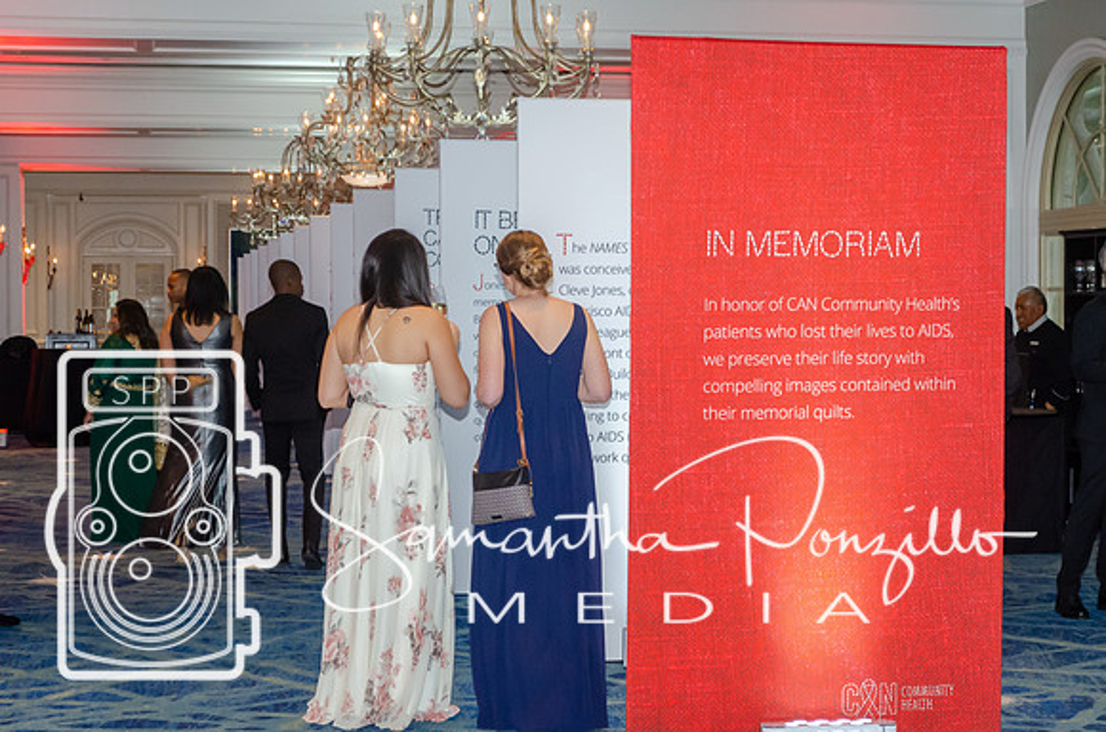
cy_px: 366
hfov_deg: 28.1
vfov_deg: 18.8
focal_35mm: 72
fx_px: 2207
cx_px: 553
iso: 3200
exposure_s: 1/60
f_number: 5.6
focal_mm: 48
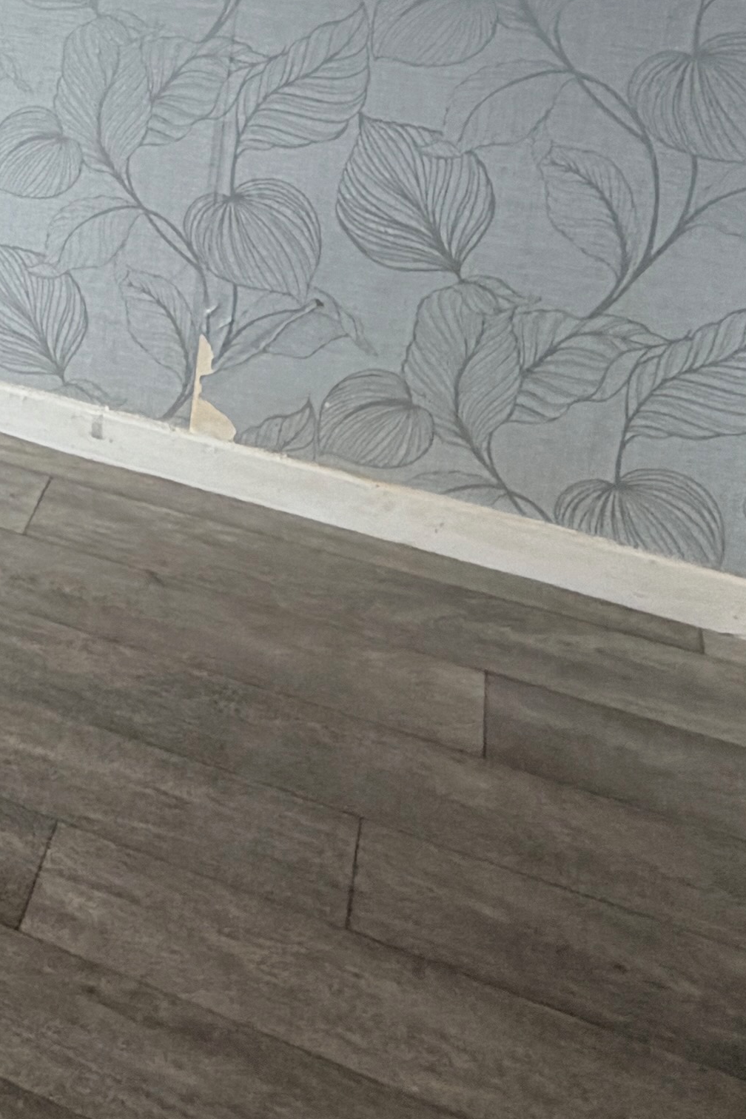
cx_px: -636
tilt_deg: -14.0
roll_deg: +1.0
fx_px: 1709
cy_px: -51
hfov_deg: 18.5
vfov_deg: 32.7
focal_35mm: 55
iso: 125
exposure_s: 1/121
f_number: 2.2
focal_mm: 2.22
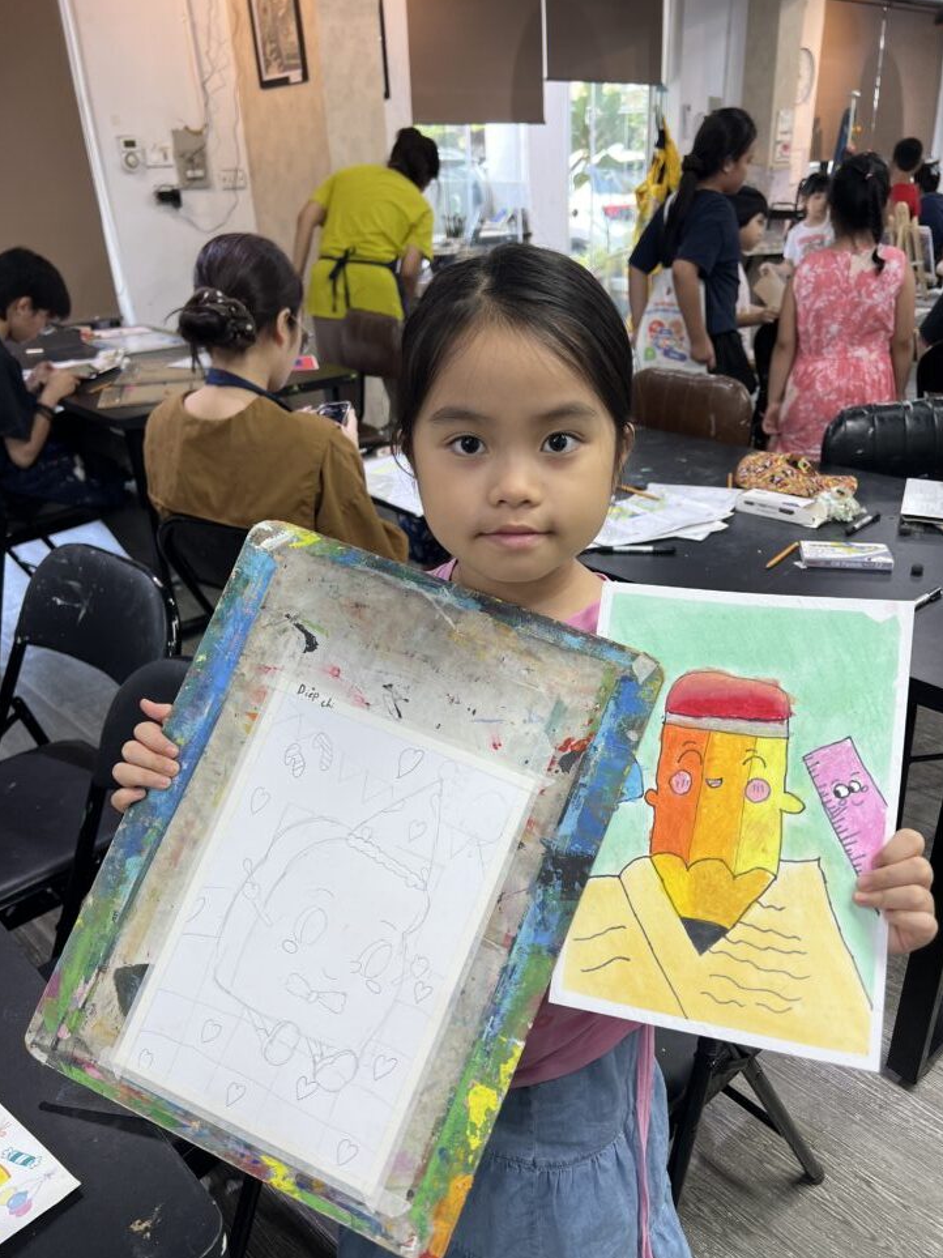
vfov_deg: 65.3
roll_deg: +1.5
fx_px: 981
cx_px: 485
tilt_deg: -27.5
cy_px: 645
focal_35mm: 27
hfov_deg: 51.3
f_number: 1.5
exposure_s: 1/100
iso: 64
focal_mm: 5.7
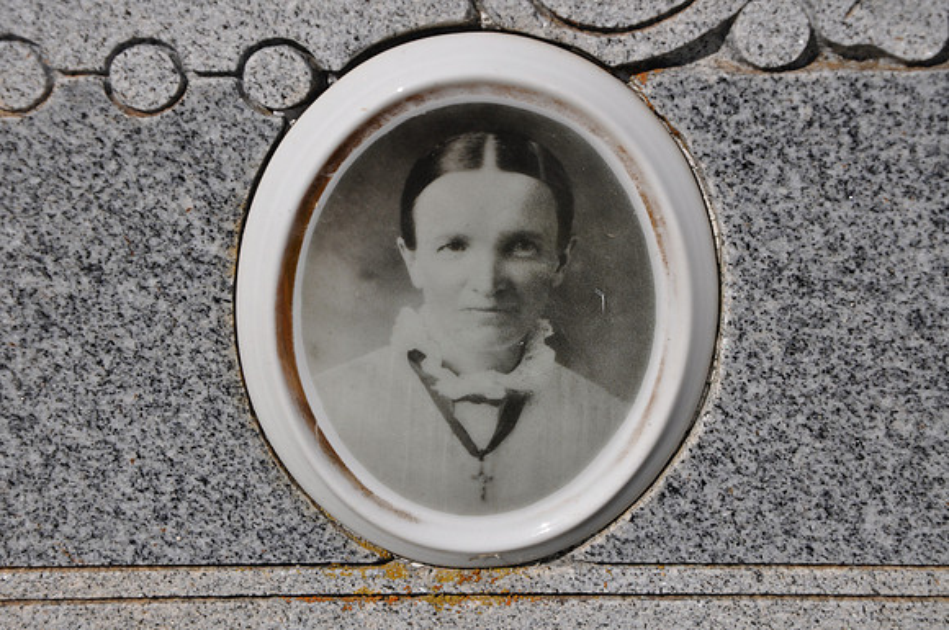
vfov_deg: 14.7
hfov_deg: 21.9
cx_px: 474
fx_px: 2448
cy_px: 315
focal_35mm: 93
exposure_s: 1/320
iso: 200
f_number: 9
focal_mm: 62
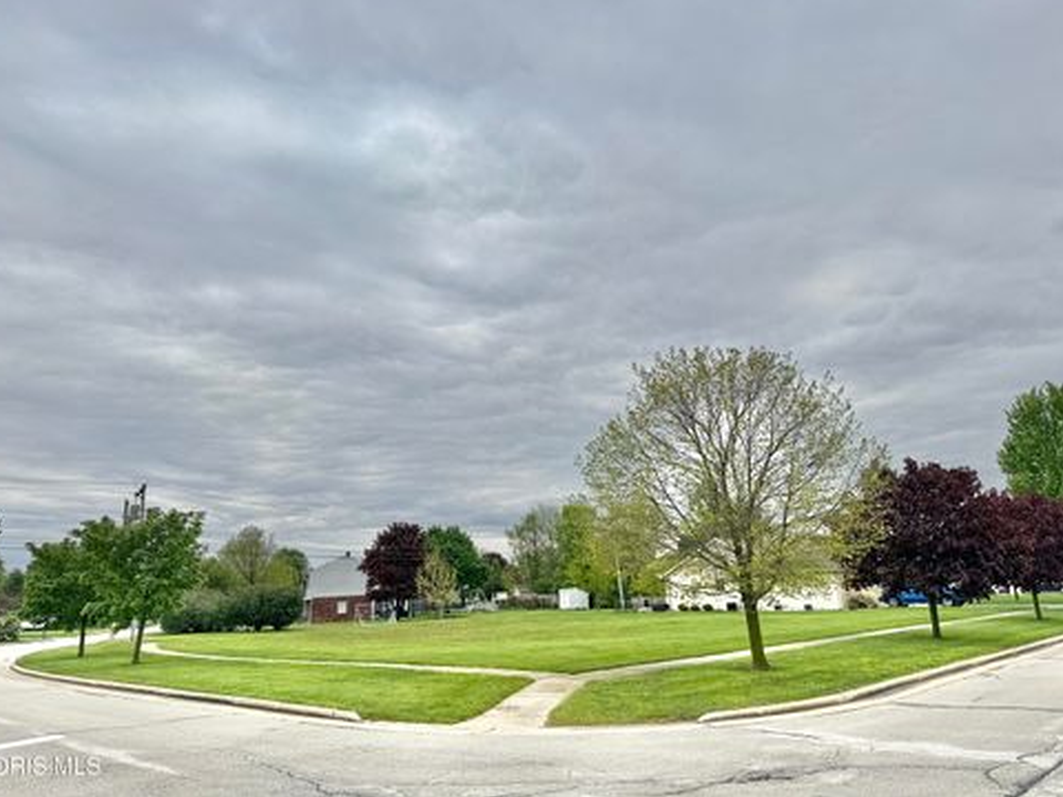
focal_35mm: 25
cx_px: 525
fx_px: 768
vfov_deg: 54.9
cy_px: 389
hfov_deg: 69.4
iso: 80
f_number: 1.78
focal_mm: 6.76
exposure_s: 1/5714
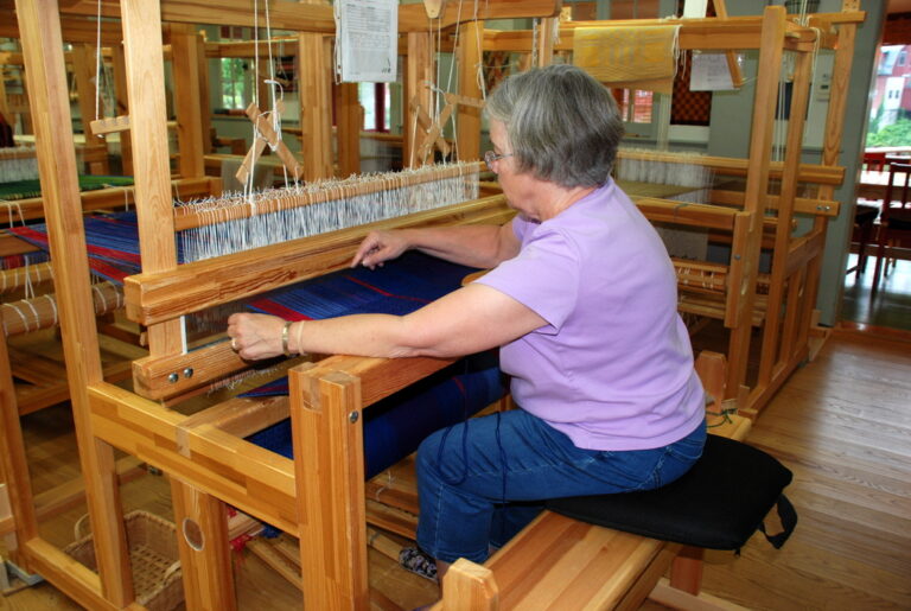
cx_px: 456
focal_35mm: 30
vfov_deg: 43.8
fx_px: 760
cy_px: 306
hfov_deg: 61.8
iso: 400
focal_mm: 20
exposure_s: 1/60
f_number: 4
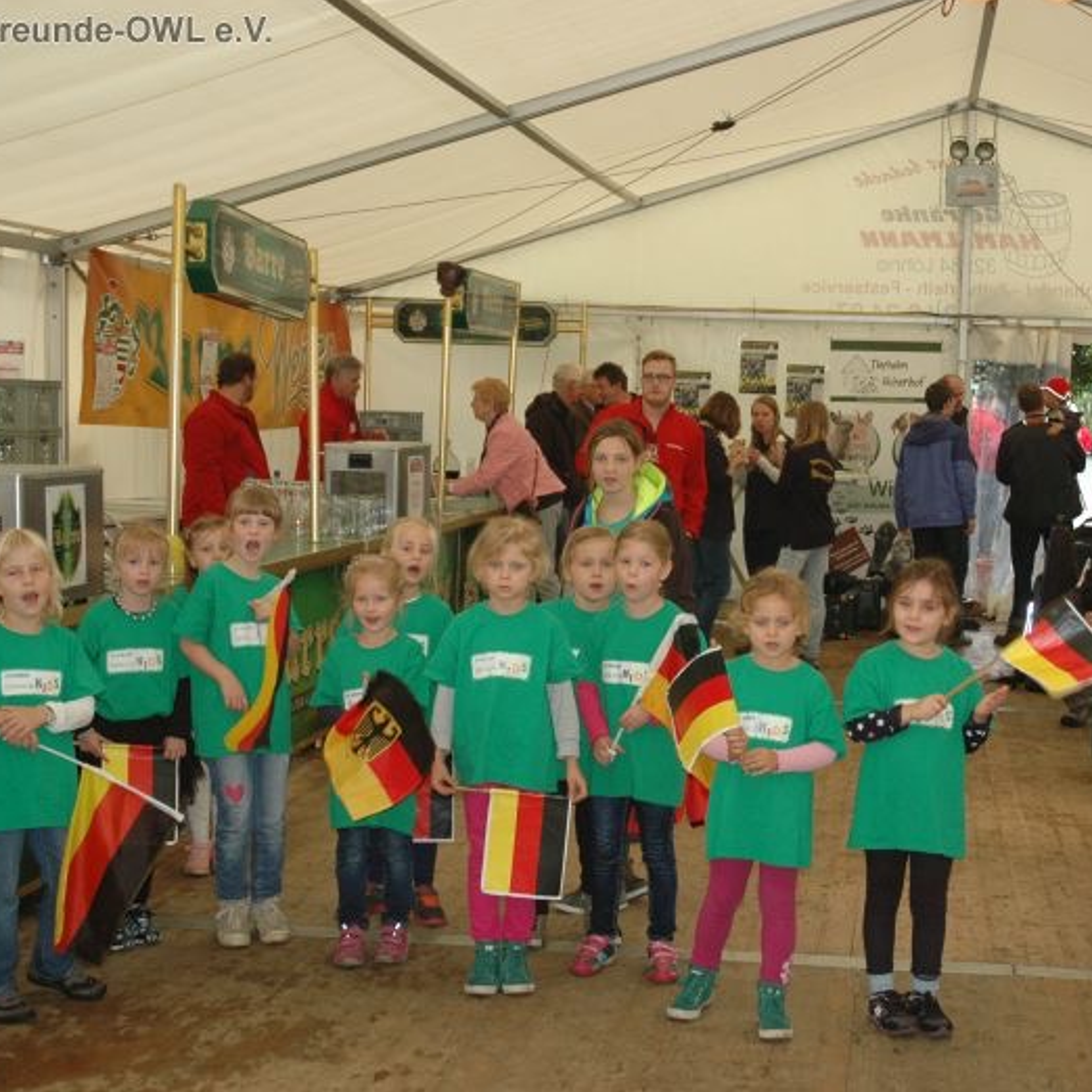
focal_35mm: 57
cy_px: 548
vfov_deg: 30.2
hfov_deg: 30.2
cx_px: 642
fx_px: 2022
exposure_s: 1/160
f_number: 4
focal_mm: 29
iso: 400
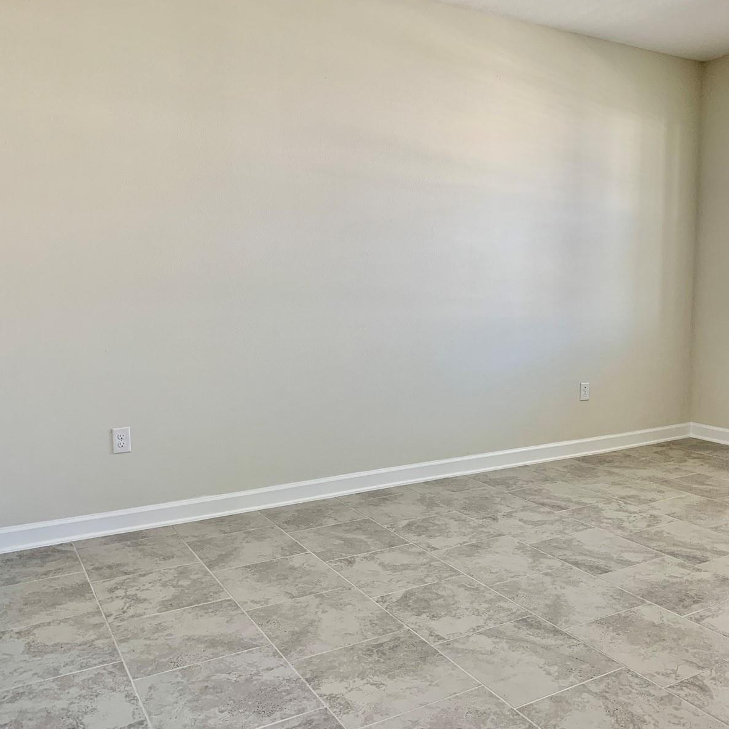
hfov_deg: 52.2
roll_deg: -0.7
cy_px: 363
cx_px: 433
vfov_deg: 52.5
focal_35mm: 31
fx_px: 739
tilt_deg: -5.9
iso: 100
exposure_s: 1/96
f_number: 1.8
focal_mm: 4.25
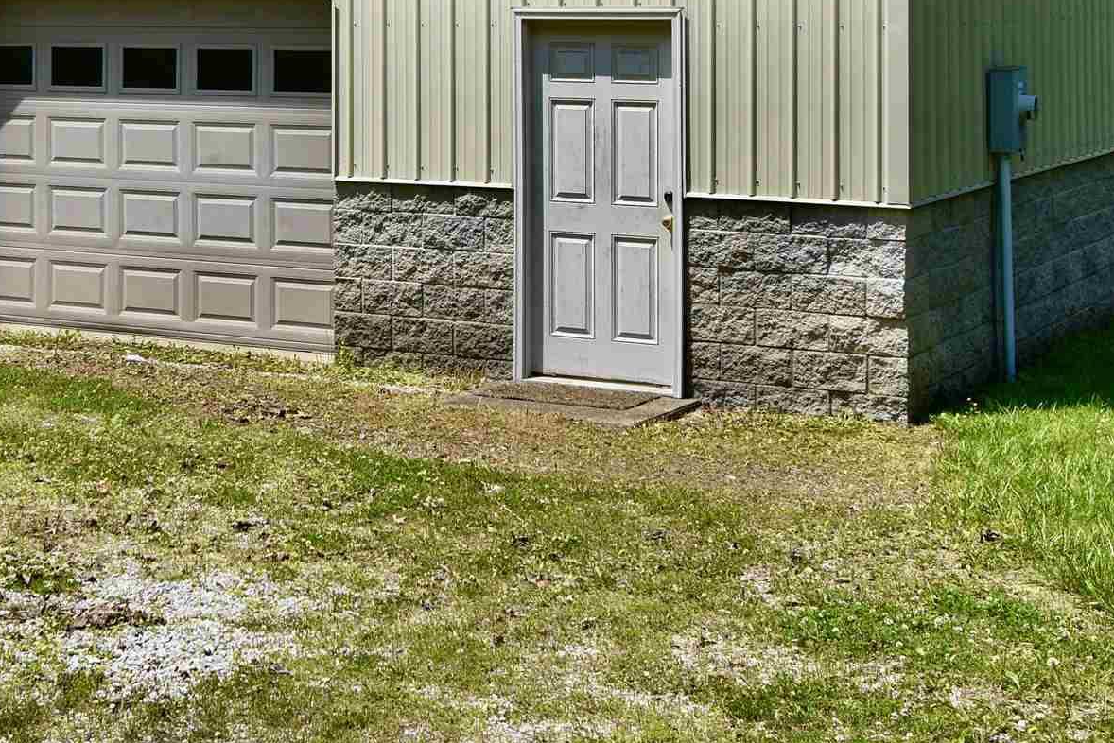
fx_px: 2300
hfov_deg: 26.8
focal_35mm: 74
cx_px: 248
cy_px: -41
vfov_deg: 17.8
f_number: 10
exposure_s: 1/400
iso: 200
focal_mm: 19
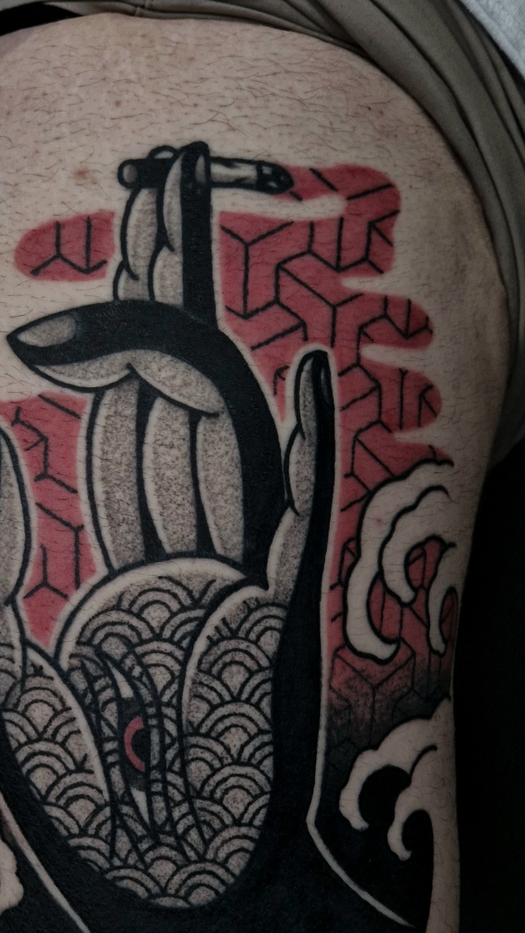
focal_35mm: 47
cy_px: 575
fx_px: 1163
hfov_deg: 25.3
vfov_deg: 43.4
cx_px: 160
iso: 50
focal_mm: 5.4
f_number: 1.8
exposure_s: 1/100
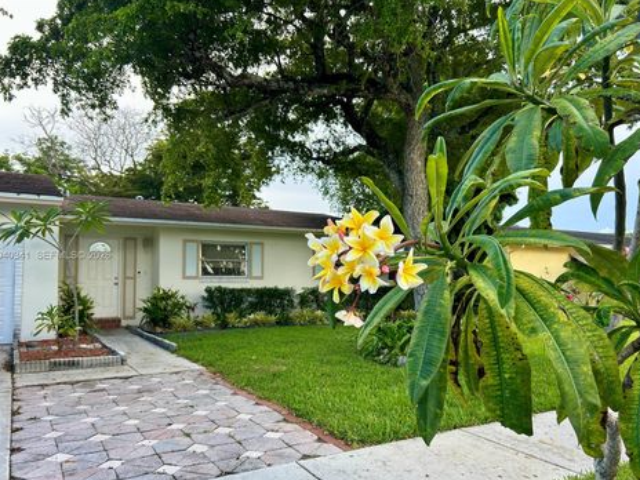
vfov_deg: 49.7
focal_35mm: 28
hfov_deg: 63.4
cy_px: 256
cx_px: 321
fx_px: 518
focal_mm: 5.7
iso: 50
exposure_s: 1/257
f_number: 1.5
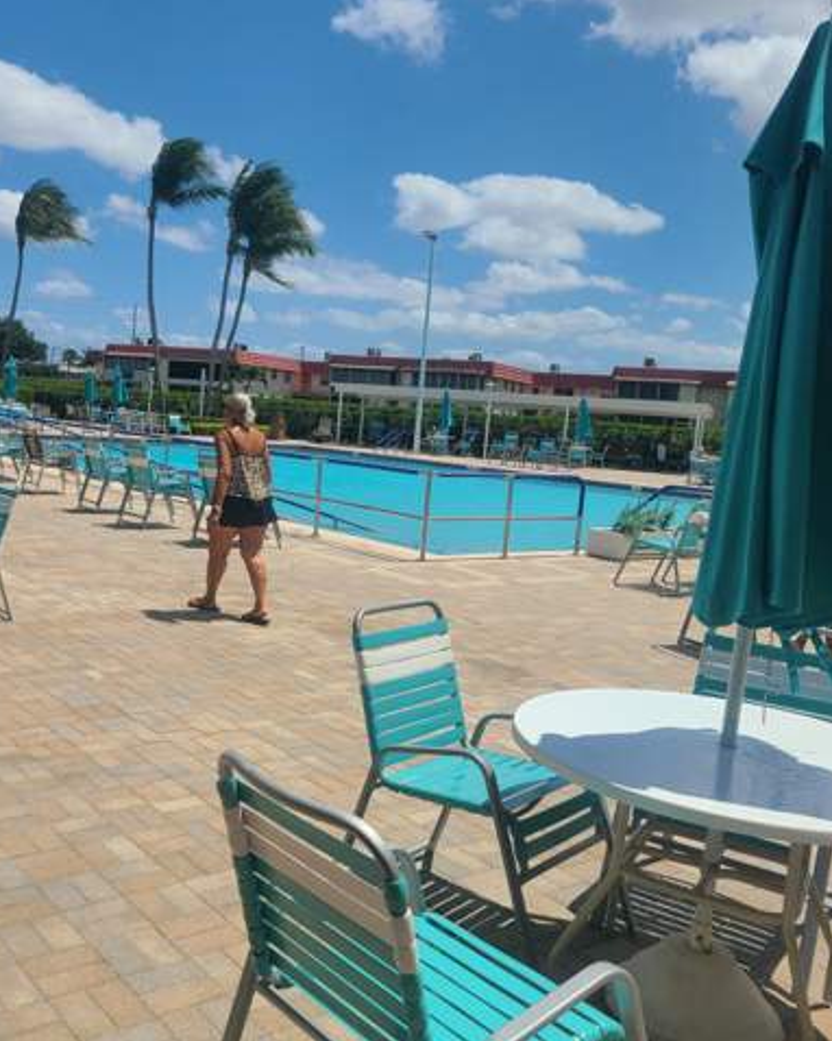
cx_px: 329
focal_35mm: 34
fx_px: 1047
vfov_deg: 52.8
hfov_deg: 43.1
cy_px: 555
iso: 40
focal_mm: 5.4
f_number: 1.8
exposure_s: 1/4420
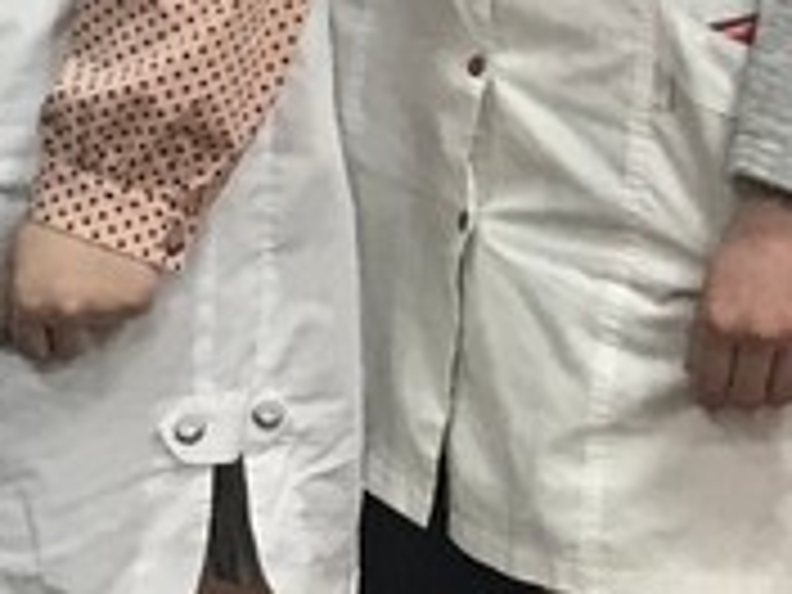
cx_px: -1328
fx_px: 4370
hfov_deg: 9.0
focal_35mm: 191
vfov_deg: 7.5
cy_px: -612
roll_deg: -2.1
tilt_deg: -6.5
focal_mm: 3.99
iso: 40
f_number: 1.8
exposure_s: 1/20
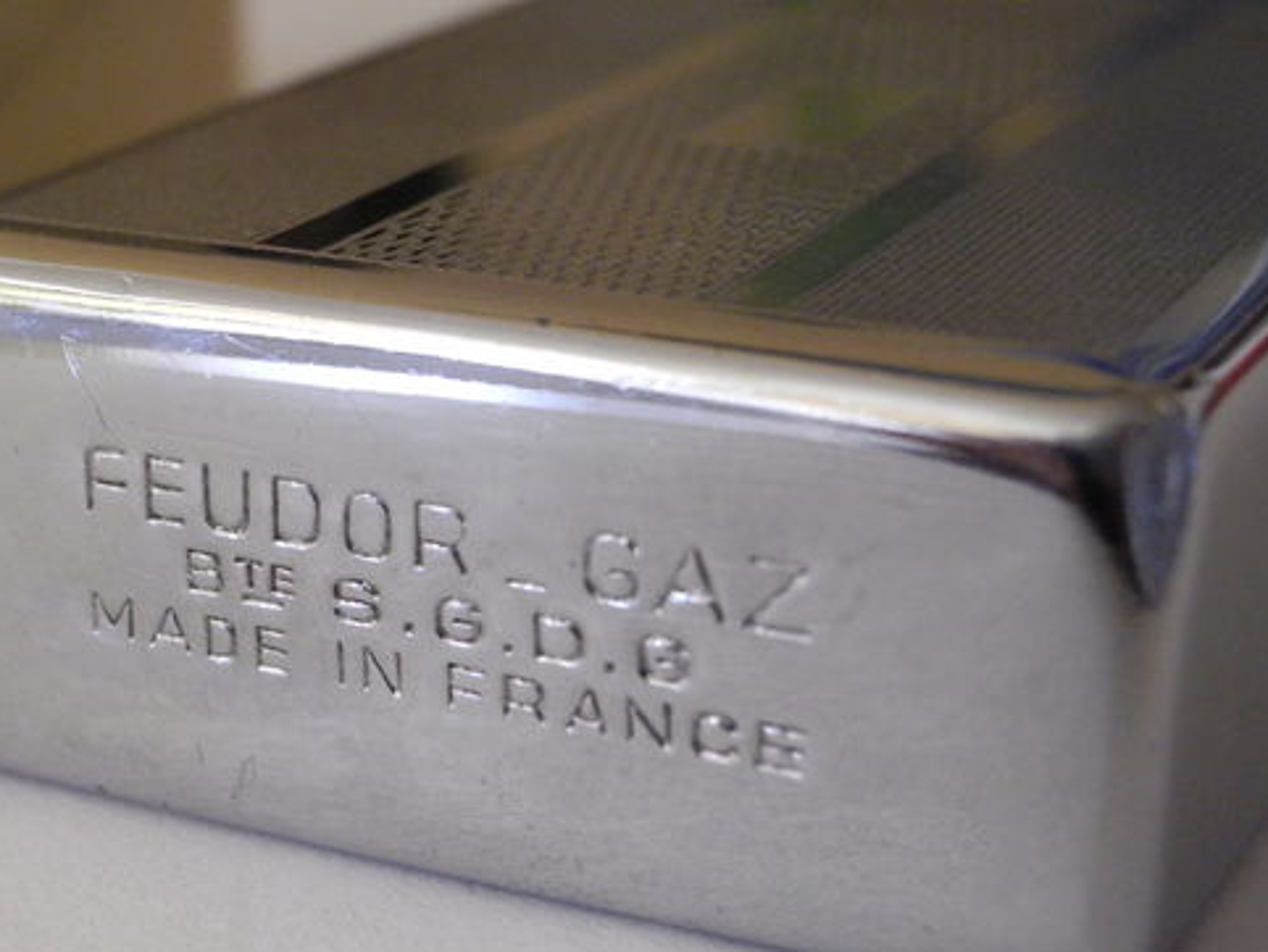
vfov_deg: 17.4
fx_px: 3115
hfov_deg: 22.7
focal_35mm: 85
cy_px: 439
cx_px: 239
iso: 400
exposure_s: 1/12.1
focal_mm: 8.8
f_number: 3.2
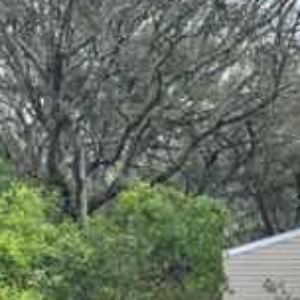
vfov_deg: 12.2
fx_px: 1373
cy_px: 342
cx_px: 438
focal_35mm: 140
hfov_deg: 12.0
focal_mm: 6.76
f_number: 1.78
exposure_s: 1/451
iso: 64
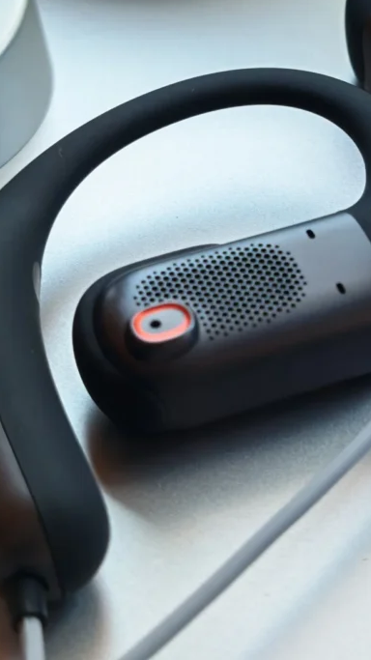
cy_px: 213
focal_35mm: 91
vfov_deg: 23.3
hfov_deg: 13.2
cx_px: 342
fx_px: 1592
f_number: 1.6
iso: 160
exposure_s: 1/50
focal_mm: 5.4
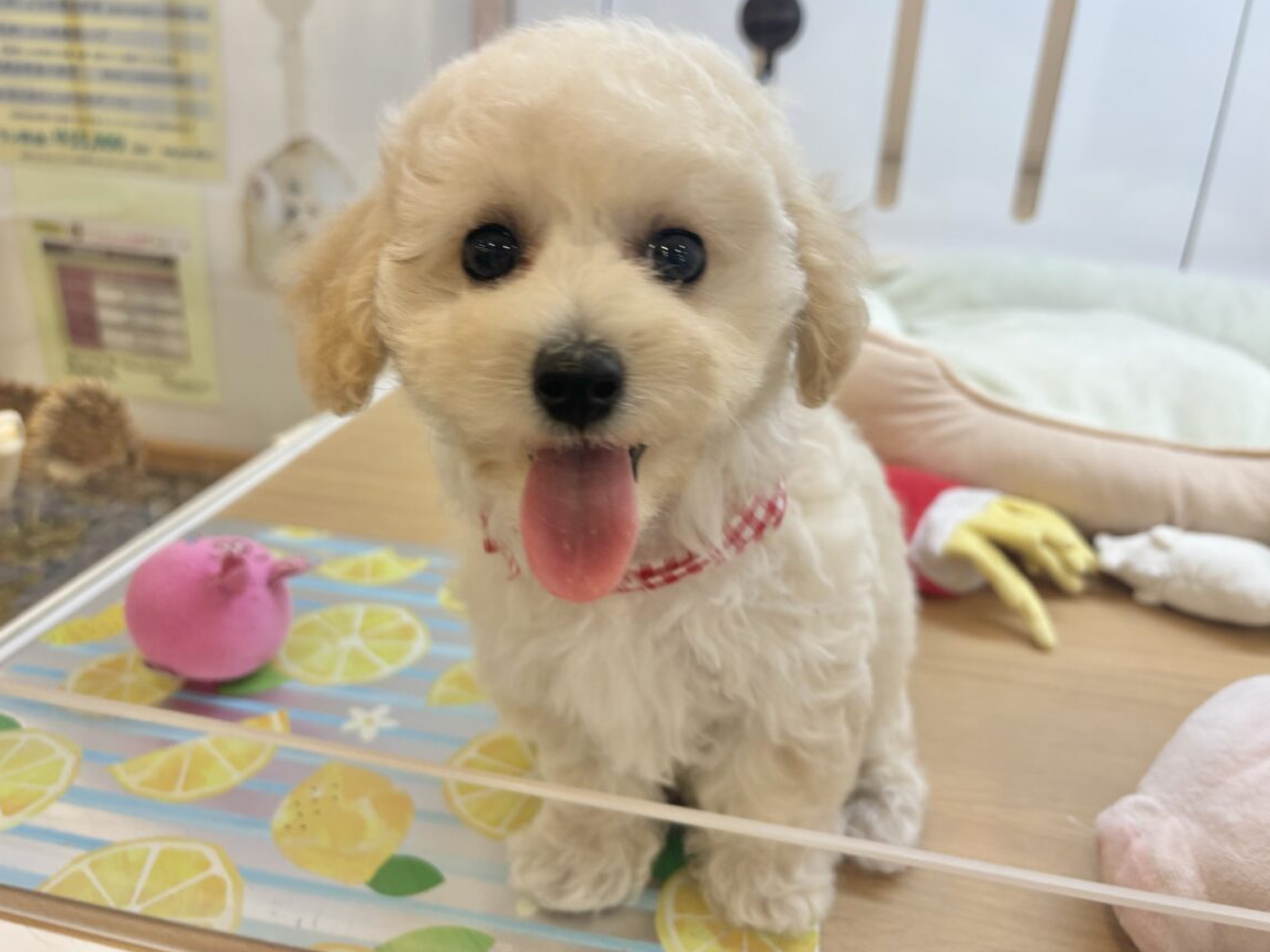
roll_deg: -5.8
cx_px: 635
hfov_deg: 65.3
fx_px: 991
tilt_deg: -21.6
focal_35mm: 27
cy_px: 462
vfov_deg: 51.3
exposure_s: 1/100
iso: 64
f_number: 1.6
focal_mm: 5.96
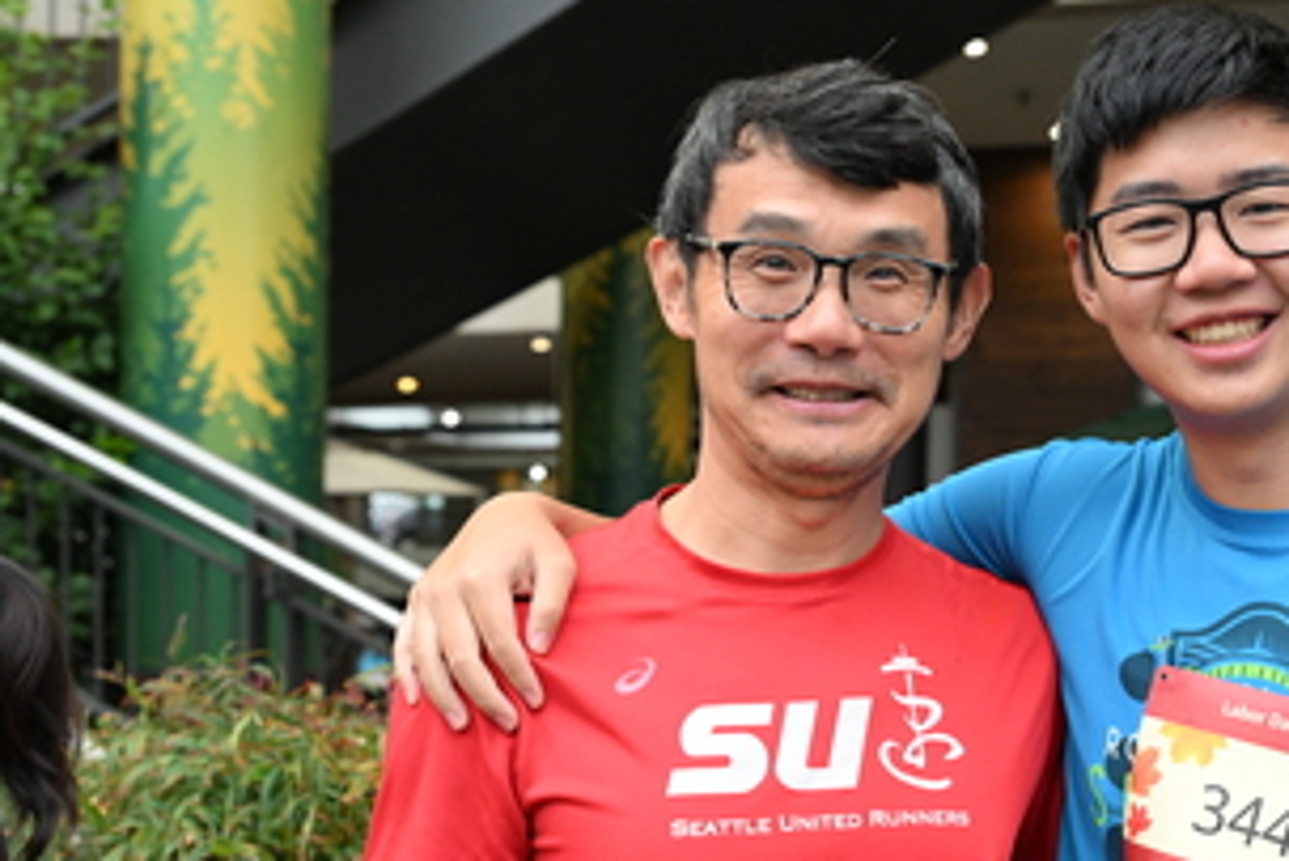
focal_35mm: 67
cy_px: 537
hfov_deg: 29.5
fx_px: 2400
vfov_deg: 20.3
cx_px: 988
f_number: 4
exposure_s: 1/320
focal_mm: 37
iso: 2000
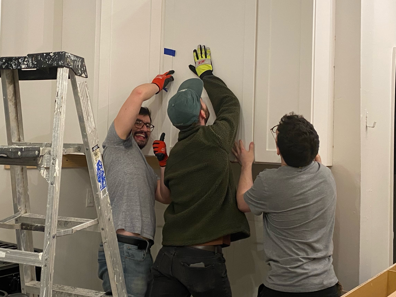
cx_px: 111
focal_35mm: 46
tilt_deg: +4.4
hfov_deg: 40.3
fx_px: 526
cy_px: 127
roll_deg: -2.1
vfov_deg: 31.5
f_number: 1.8
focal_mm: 4.25
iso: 125
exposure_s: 1/60
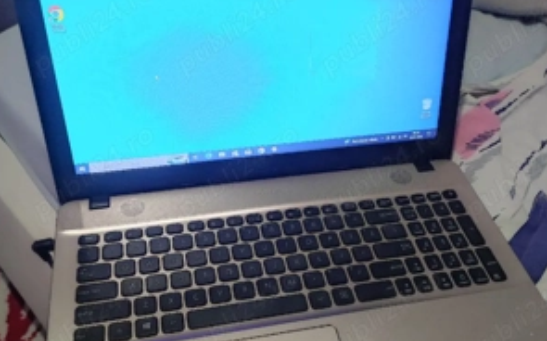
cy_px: 196
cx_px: 274
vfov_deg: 35.2
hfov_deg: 54.0
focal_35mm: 36
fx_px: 536
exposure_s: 1/50
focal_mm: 4.7
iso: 799
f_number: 1.79
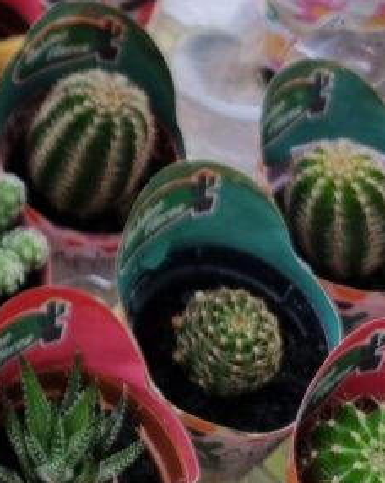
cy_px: -203
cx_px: -194
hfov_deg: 15.5
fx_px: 1299
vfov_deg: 19.0
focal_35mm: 91
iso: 50
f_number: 1.8
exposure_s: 1/342
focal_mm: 5.4
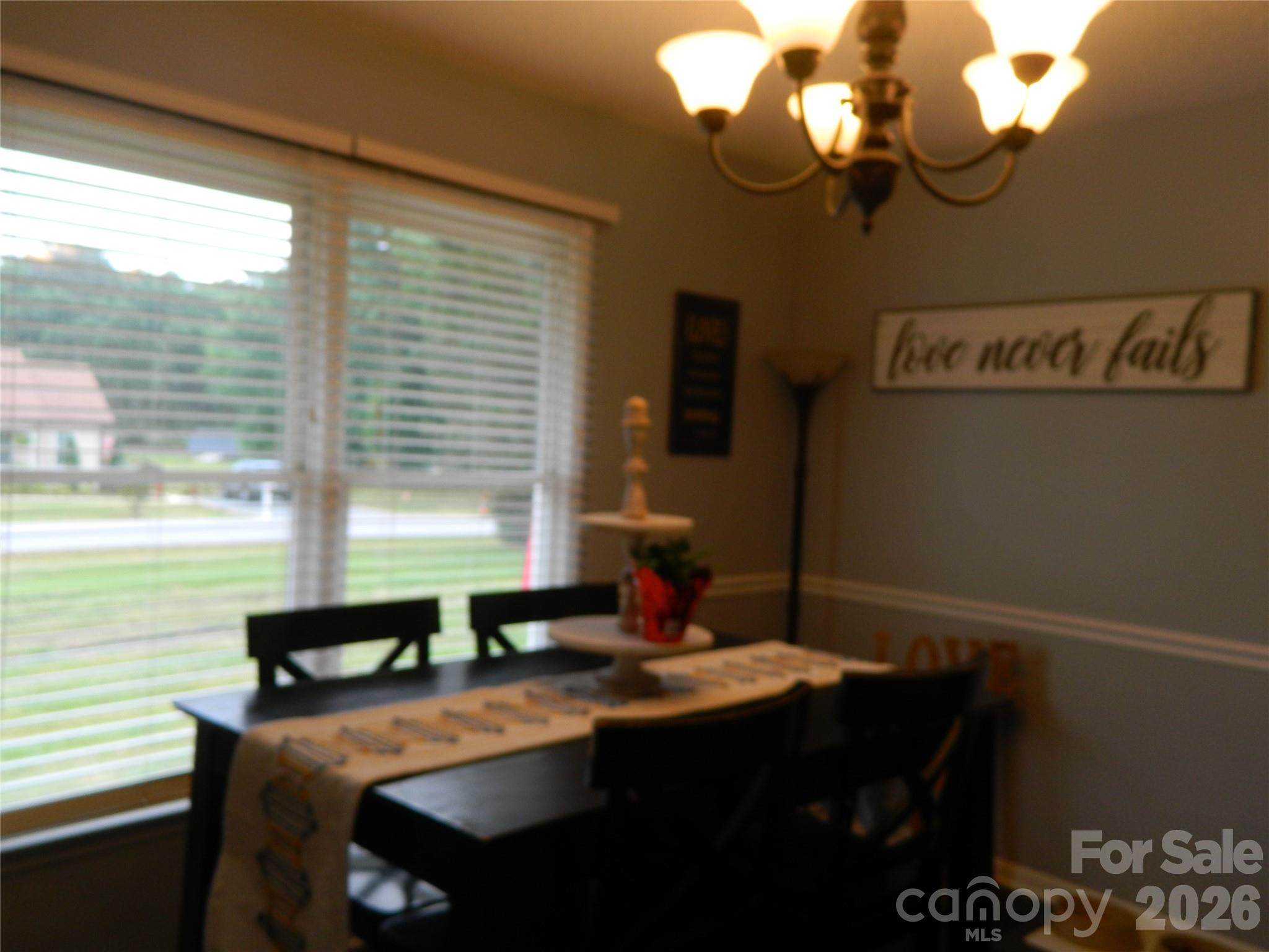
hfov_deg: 69.4
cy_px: 476
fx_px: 916
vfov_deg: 54.9
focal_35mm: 25
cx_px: 634
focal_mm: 4.5
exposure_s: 1/30
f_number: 3.1
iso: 80
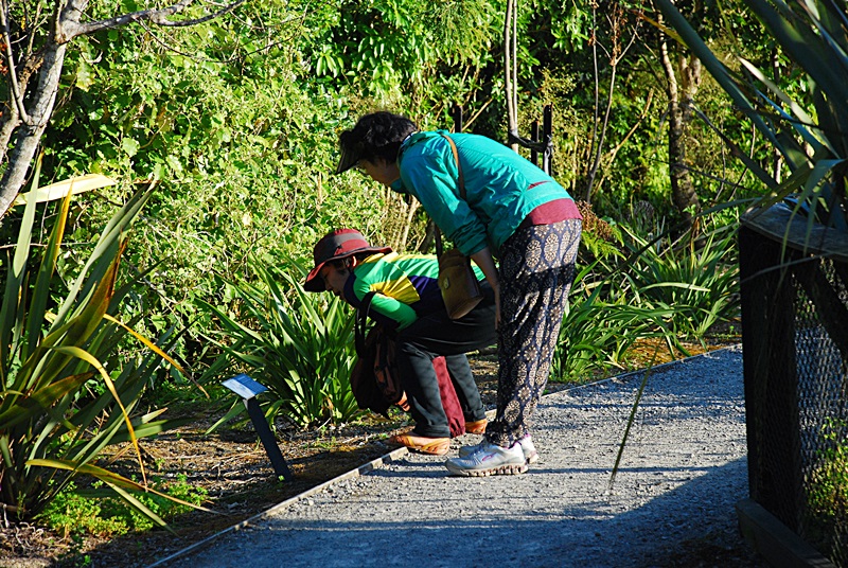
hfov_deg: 13.7
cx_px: 424
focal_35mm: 150
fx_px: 3539
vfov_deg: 9.2
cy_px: 284
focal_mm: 100
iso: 400
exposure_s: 1/400
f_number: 5.6
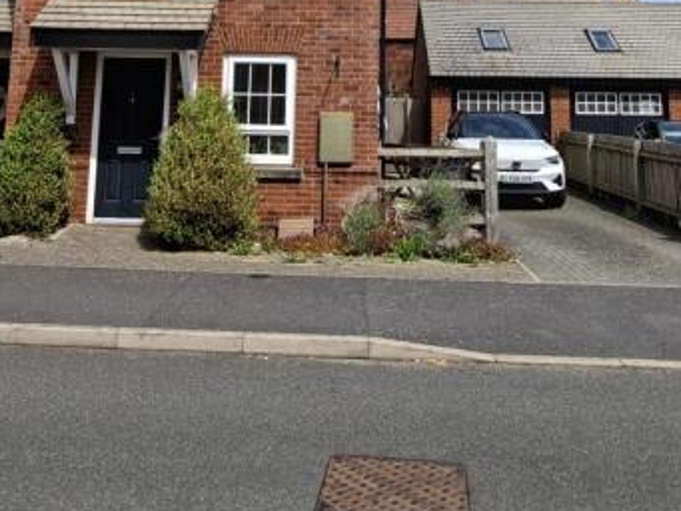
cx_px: 332
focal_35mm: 39
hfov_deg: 47.8
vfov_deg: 33.1
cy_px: -24
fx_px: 768
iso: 40
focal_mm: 1.74
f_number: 2.2
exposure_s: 1/1111
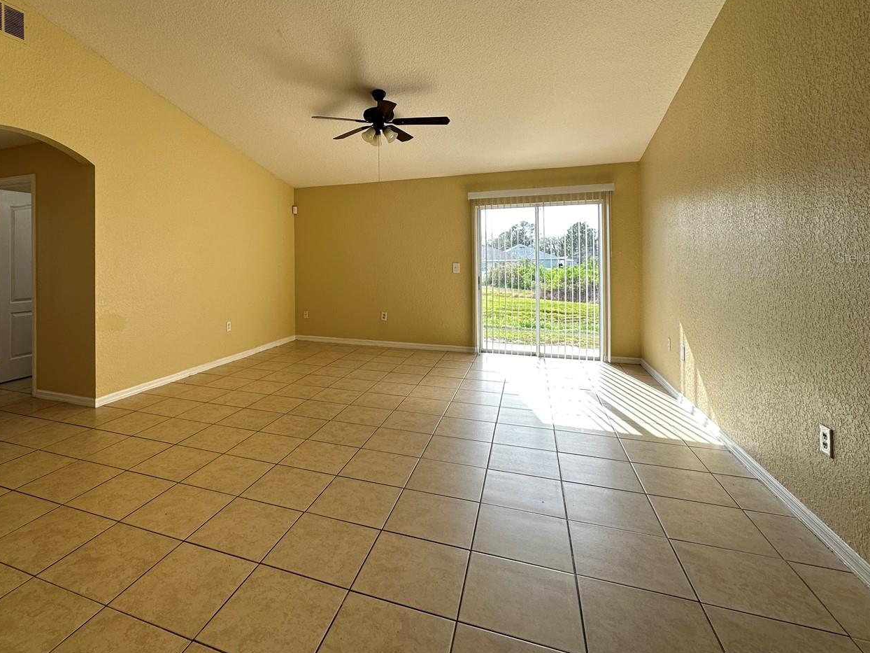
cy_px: 257
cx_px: 343
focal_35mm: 18
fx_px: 452
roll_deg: +0.2
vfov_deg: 70.8
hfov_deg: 86.5
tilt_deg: -0.8
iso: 40
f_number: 2.2
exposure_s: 1/116
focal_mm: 2.22
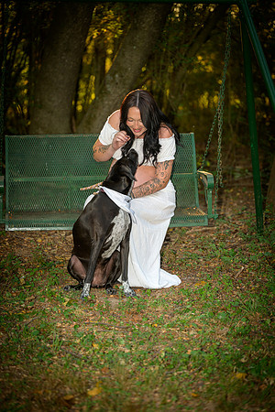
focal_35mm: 105
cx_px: 138
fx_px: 1203
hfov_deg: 13.0
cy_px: 206
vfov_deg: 19.5
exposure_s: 1/60
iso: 200
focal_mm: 105
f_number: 3.3
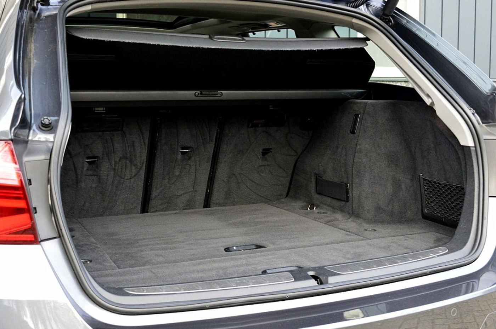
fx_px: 619
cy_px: 164
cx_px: 248
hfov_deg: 43.6
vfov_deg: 29.8
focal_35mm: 45
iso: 800
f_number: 6.3
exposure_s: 1/60
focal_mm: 30
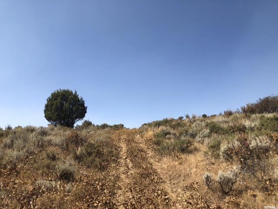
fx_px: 233
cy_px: 104
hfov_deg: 61.7
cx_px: 139
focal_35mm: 29
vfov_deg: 48.2
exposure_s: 1/2000
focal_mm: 3.99
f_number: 1.8
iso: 20
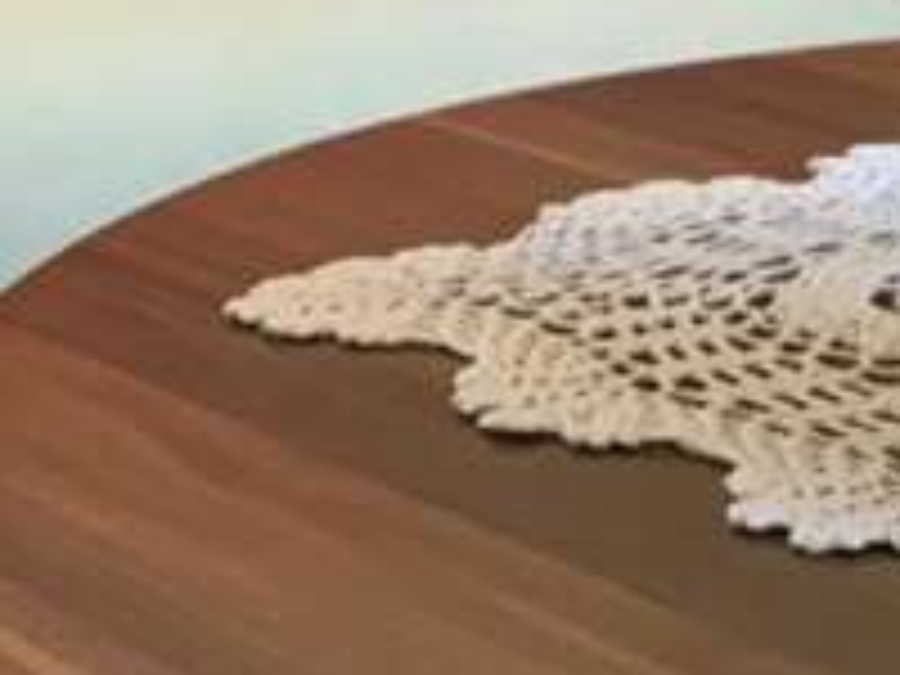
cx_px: 1096
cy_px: -360
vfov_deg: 8.2
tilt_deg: -4.9
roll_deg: +2.0
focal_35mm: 178
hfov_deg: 10.9
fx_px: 4628
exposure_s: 1/50
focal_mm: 6
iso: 320
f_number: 2.4
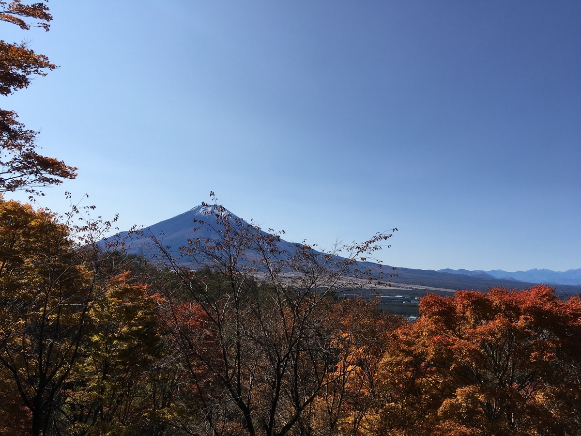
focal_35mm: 29
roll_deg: -1.1
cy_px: 218
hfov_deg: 61.7
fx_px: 487
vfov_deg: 48.2
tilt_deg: +7.3
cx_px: 290
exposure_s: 1/2653
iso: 25
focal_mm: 4.15
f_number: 2.2
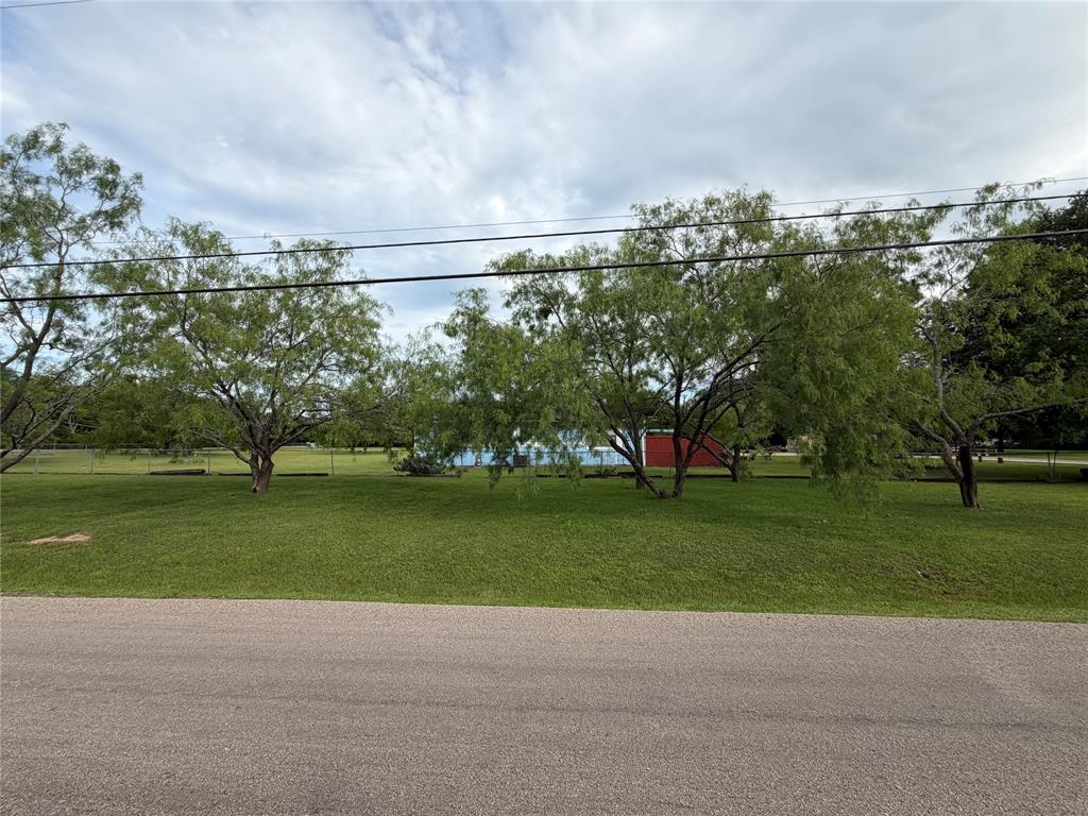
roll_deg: +0.6
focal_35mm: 14
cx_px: 544
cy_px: 408
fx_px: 440
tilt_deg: +4.4
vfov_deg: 85.7
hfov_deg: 102.1
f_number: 2.2
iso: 32
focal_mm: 2.22
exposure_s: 1/770
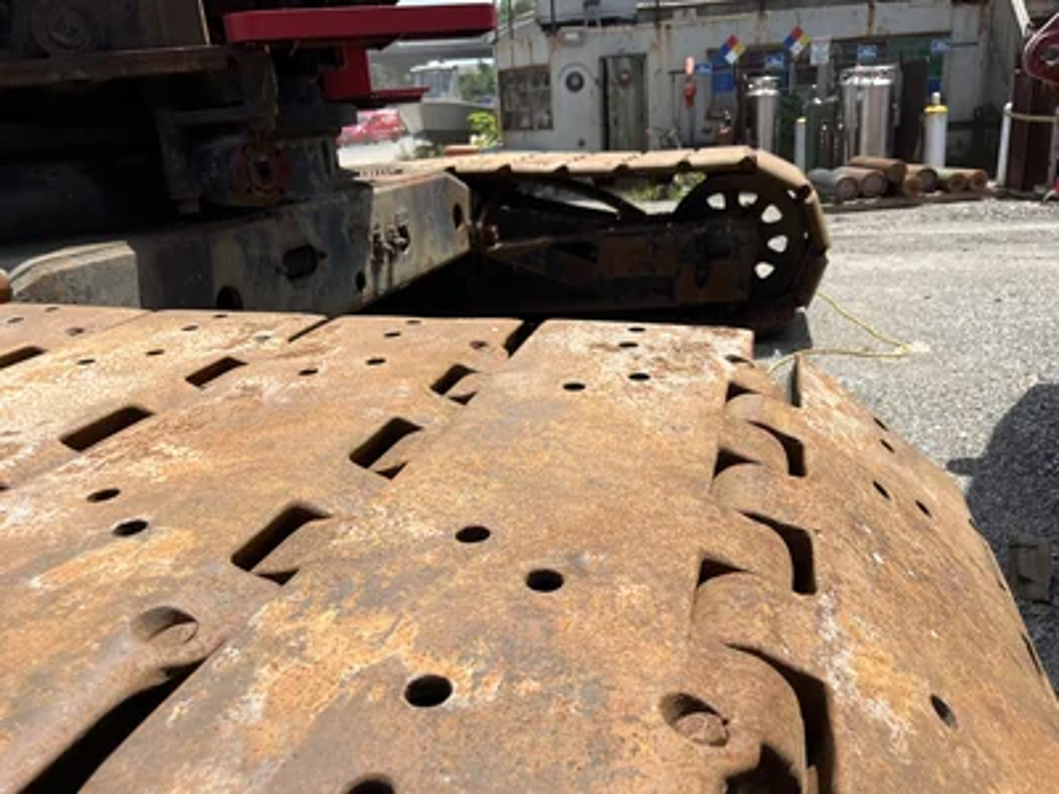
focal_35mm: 26
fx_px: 795
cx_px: 530
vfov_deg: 53.1
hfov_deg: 67.3
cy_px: 397
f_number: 1.6
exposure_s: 1/2410
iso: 50
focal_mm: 5.1
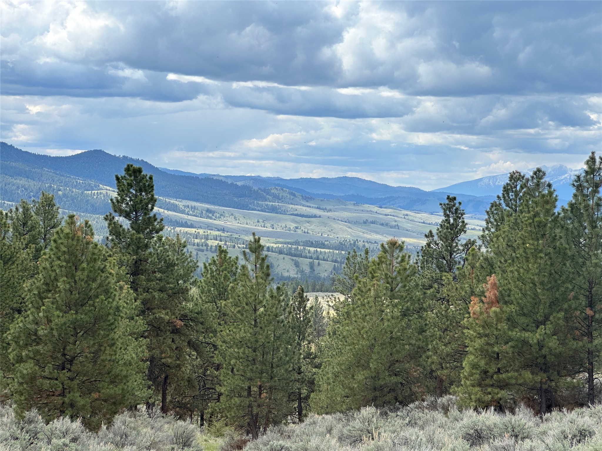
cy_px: 226
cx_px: 301
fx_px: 1339
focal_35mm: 77
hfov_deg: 25.3
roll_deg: -1.7
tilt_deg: -1.9
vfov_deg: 19.1
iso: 32
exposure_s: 1/903
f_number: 2.8
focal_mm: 9
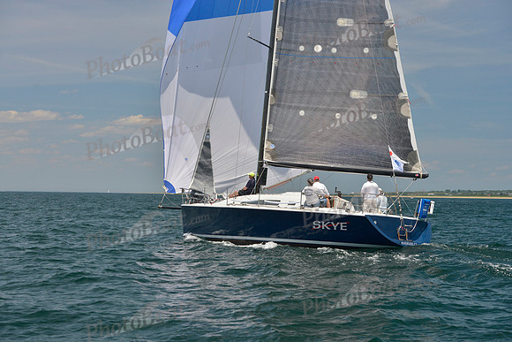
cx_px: 256
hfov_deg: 28.8
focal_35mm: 70
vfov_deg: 19.5
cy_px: 171
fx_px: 996
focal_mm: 70
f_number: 8
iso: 400
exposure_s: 1/800
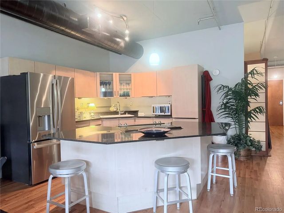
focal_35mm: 24
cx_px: 142
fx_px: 197
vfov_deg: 56.8
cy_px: 106
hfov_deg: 71.6
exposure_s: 1/60
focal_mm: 6.76
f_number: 1.78
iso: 400
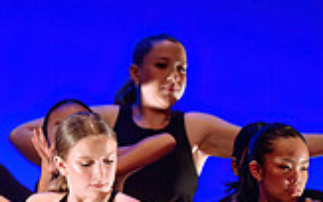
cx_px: 61
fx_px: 5090
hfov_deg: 3.6
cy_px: 255
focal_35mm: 578
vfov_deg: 2.3
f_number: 2.8
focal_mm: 135
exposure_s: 1/200
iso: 1600
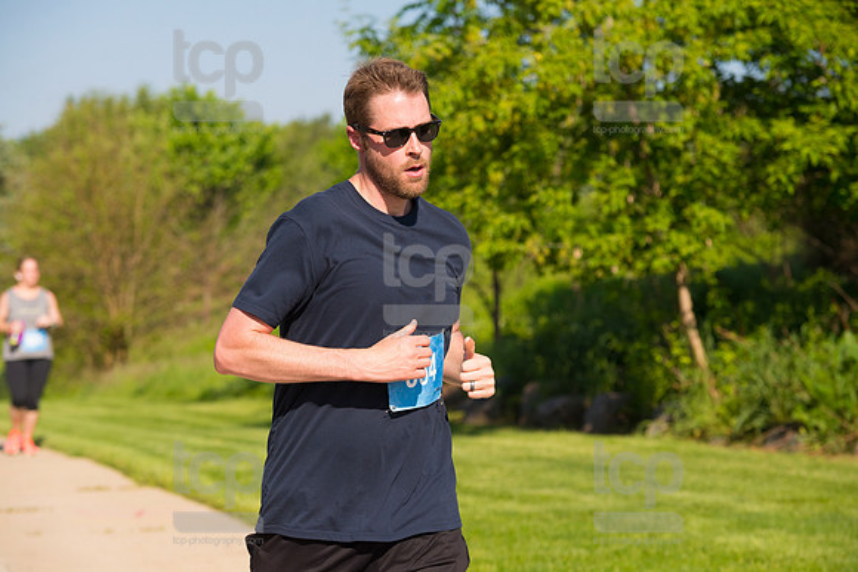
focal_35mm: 112
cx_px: 429
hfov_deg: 18.3
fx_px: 2670
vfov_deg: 12.2
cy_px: 286
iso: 400
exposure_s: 1/2000
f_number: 5.6
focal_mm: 112
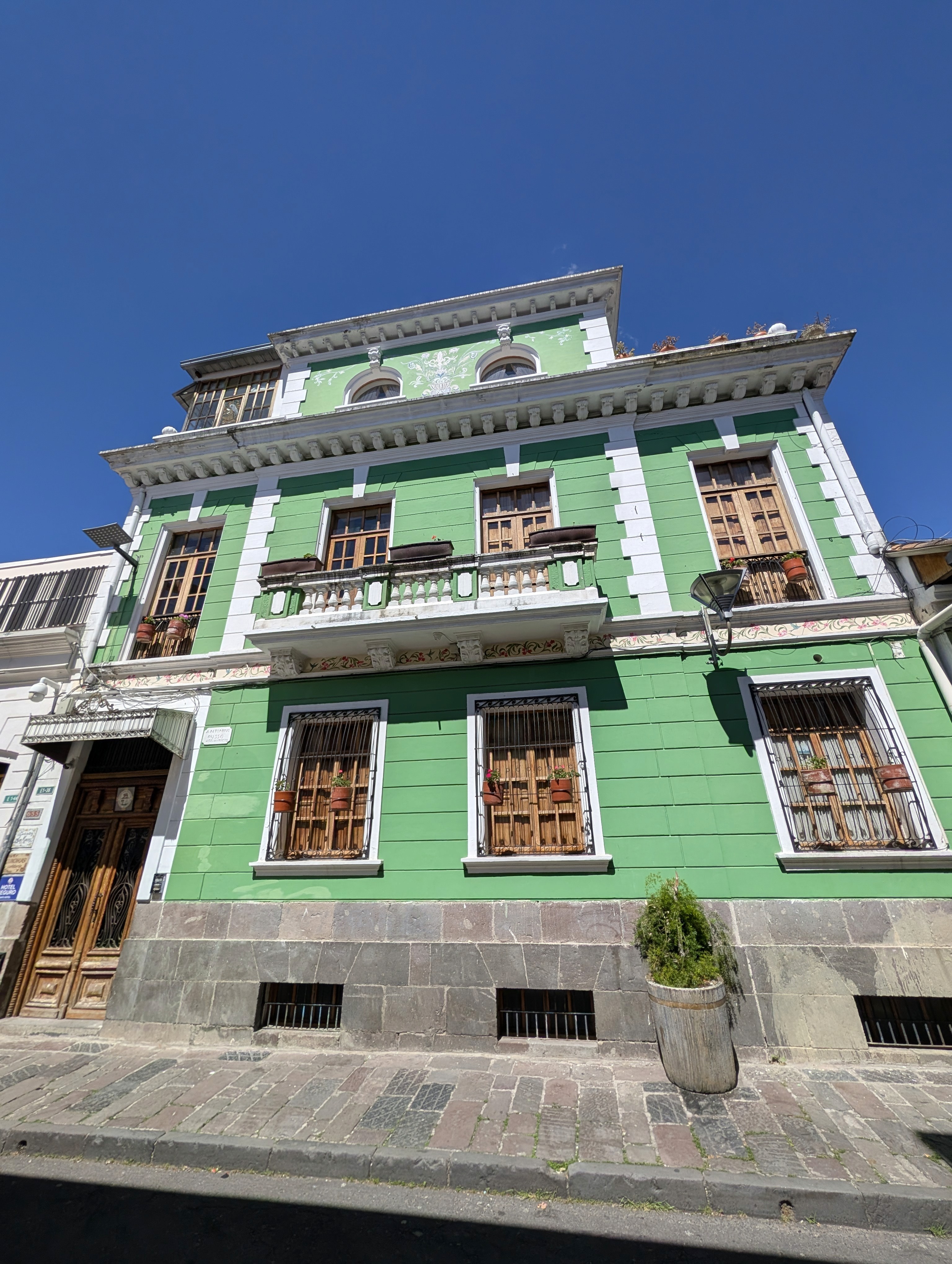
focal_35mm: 12
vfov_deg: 110.5
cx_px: 476
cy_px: 632
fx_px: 439
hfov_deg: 94.6
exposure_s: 1/5319
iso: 62
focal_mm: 2.02
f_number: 1.7
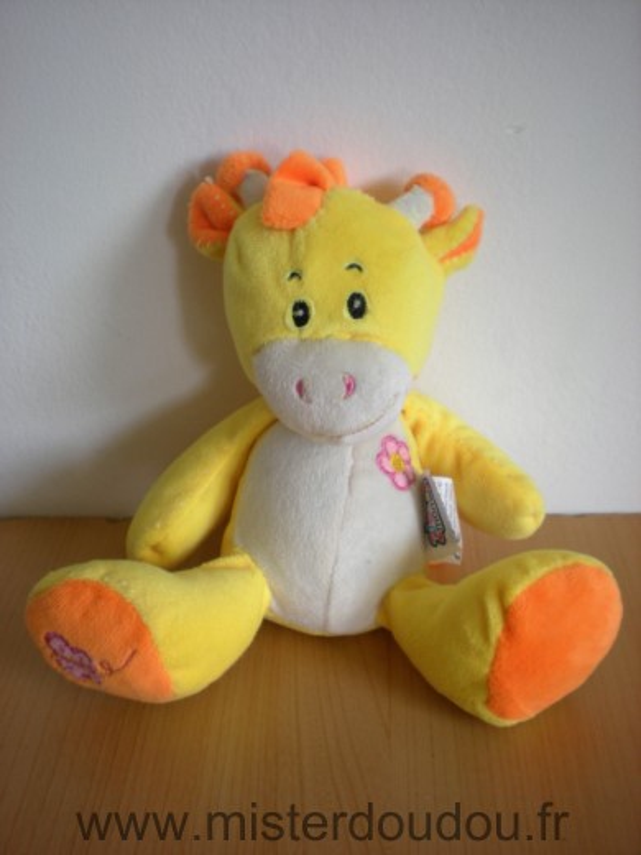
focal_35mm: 38
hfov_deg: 37.7
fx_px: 938
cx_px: 320
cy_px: 428
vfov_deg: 49.0
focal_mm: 6.3
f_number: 3.1
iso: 92
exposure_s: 1/55
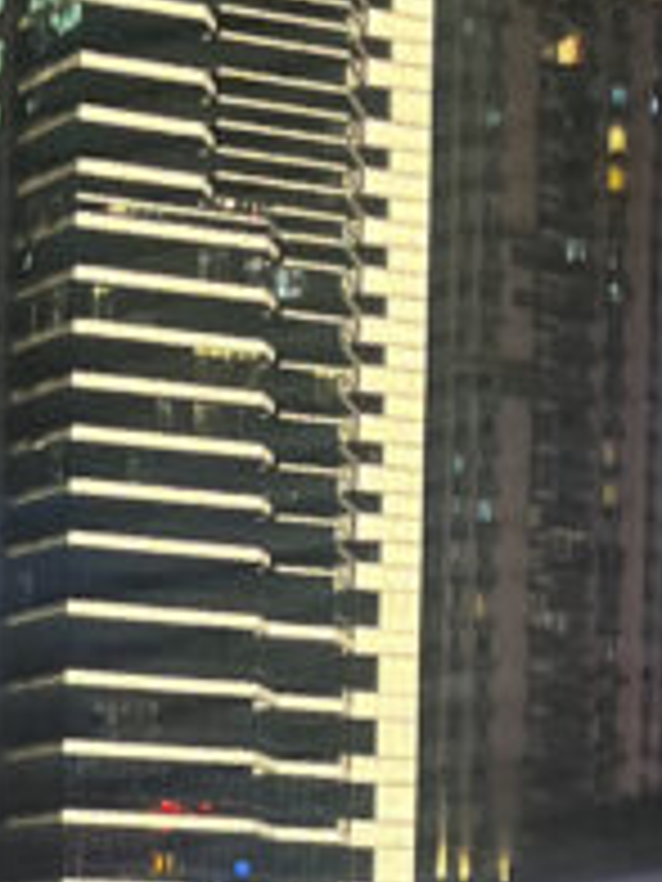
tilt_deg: +0.0
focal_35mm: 136
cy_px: 990
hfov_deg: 10.6
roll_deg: -0.4
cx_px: -306
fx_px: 3468
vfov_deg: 14.2
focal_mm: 5.1
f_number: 1.6
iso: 250
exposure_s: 1/50
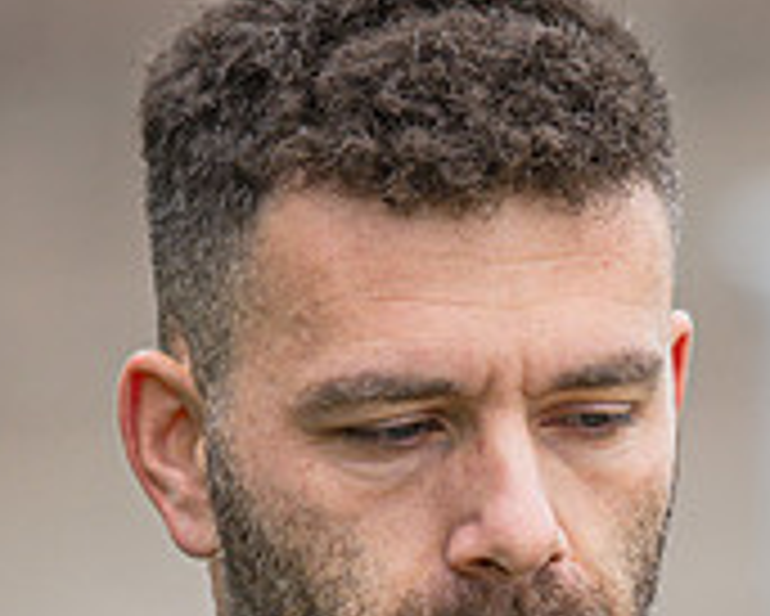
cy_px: 712
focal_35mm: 826
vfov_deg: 1.9
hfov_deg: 2.3
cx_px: 530
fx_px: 18834
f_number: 1.8
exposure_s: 1/2000
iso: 200
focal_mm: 135
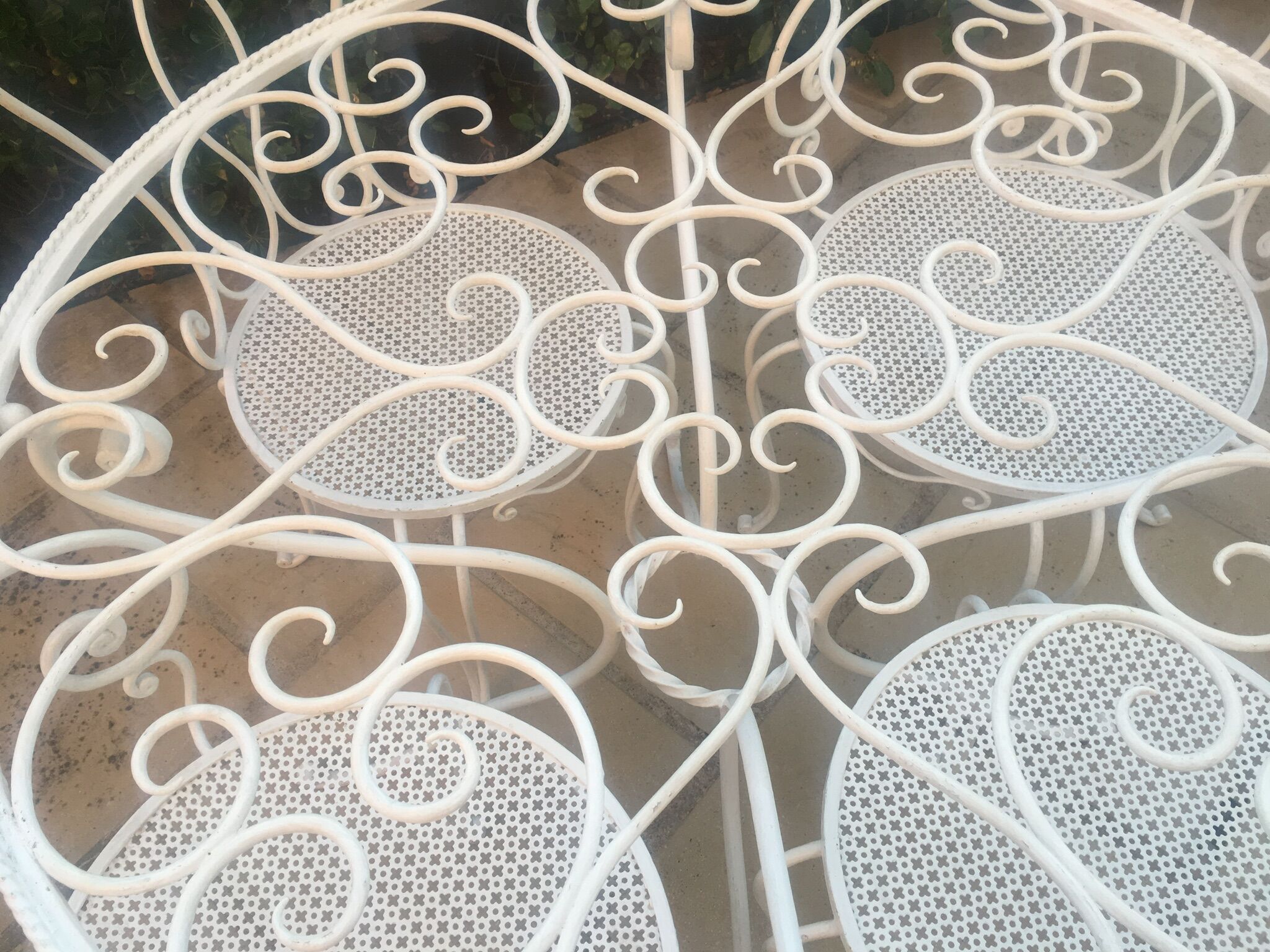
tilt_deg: -56.6
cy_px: 476
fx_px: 1064
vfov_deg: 48.2
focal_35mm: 29
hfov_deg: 61.7
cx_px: 635
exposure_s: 1/100
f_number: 2.2
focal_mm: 4.15
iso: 32
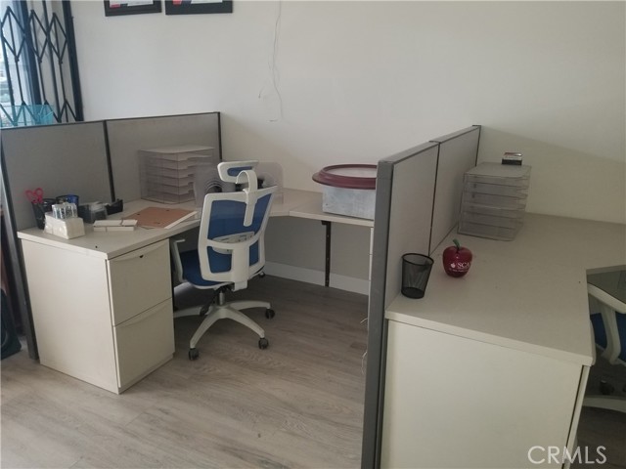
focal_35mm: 26
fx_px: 470
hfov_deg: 67.3
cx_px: 313
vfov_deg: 53.1
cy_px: 234
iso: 100
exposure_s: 1/25
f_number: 1.7
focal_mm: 4.3
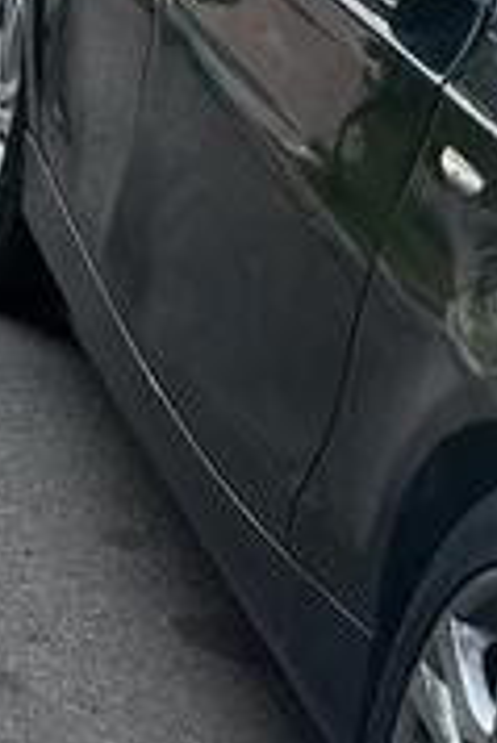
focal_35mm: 132
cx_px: 1027
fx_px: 2728
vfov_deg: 15.5
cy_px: 357
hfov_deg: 9.6
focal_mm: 5.7
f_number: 1.5
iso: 160
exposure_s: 1/53
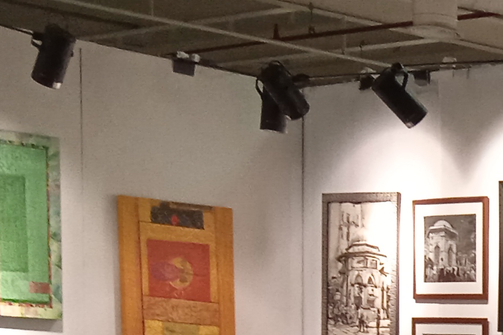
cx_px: 994
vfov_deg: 9.5
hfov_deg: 13.3
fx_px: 1858
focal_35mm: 133
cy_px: 716
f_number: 2.2
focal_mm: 3.43
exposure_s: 1/50
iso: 243
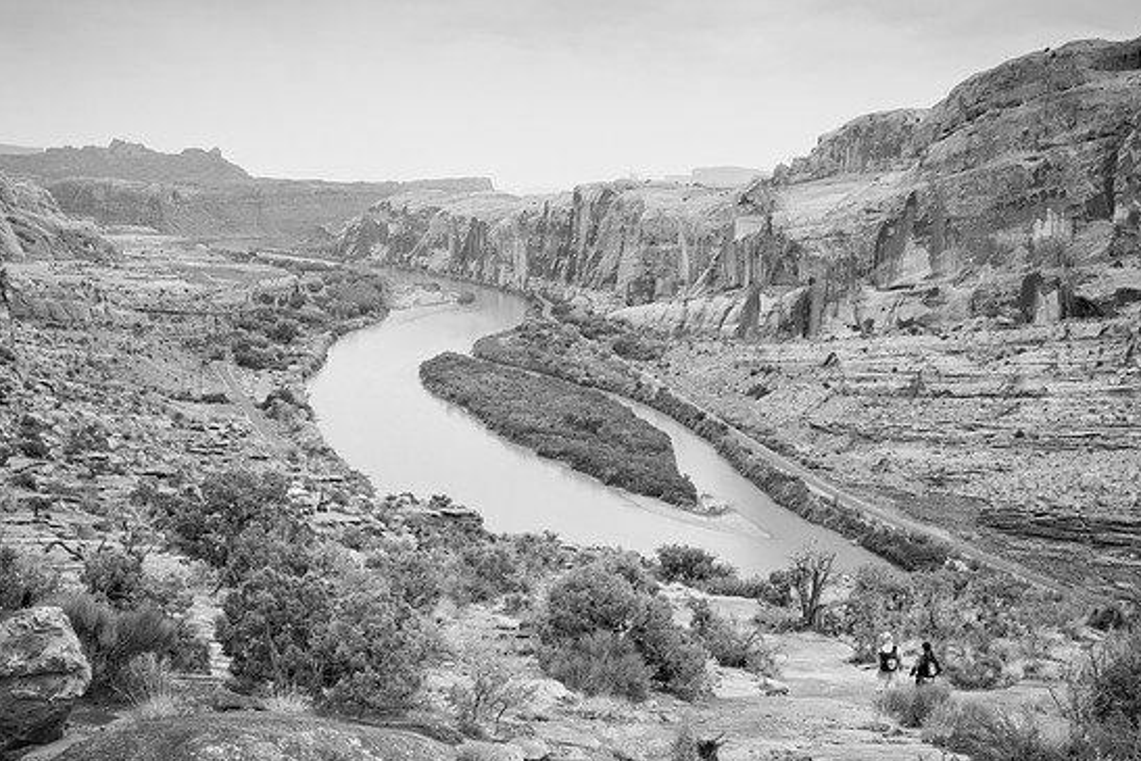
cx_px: 588
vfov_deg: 32.6
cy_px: 401
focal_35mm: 41
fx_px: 1300
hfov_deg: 47.4
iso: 2500
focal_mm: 38.7
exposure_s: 1/250
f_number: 8
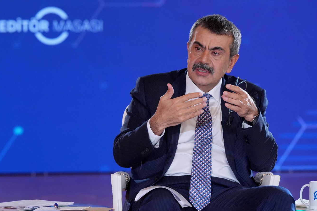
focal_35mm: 362
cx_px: 155
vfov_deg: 3.8
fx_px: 3186
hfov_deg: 5.7
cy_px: 114
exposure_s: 1/160
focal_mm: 300
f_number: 6.3
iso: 3200
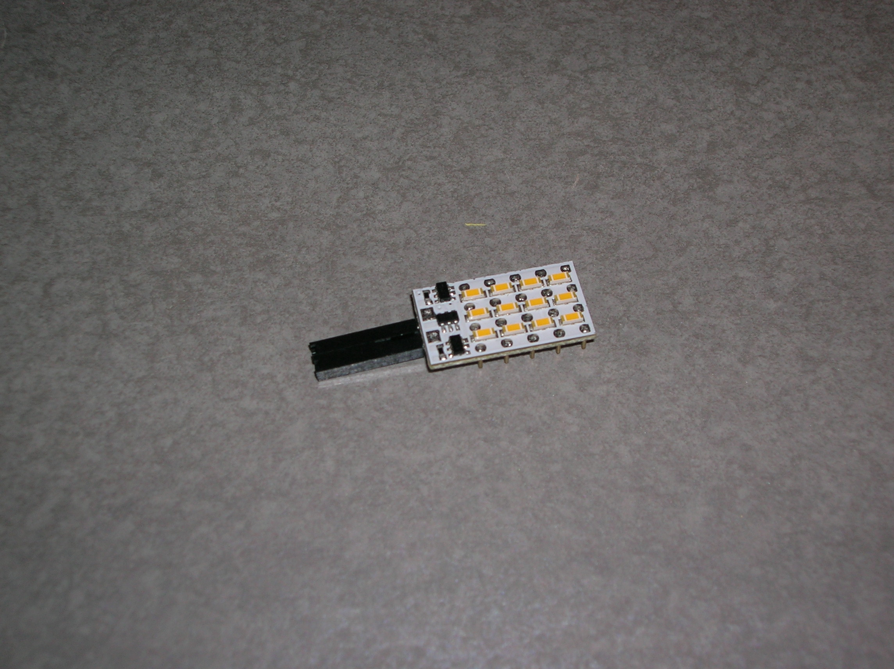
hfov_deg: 38.2
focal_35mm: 50
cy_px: 334
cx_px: 447
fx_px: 1290
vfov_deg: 29.1
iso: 50
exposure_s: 1/60.1
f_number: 3.3
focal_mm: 8.4
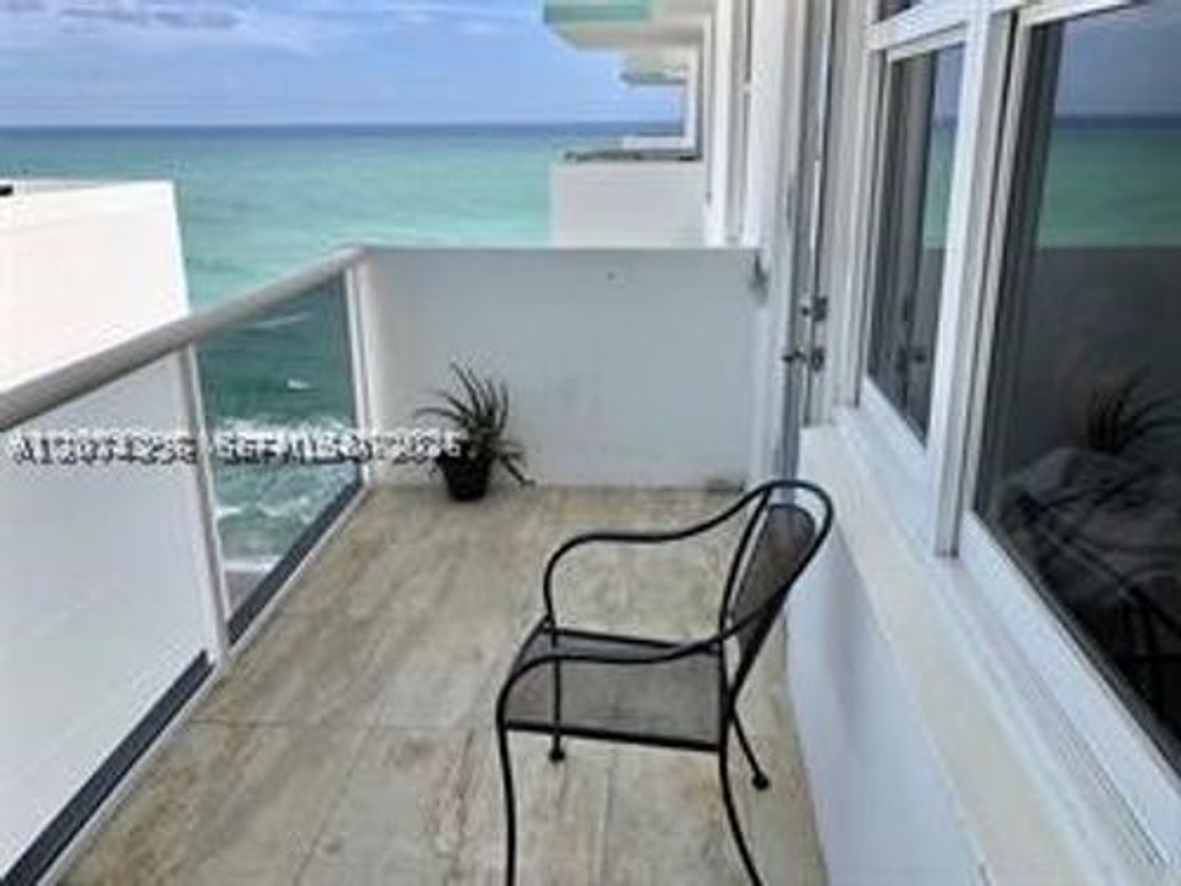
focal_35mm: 28
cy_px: 443
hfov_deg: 63.4
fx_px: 955
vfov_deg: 49.7
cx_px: 590
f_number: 1.8
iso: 20
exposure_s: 1/706
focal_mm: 4
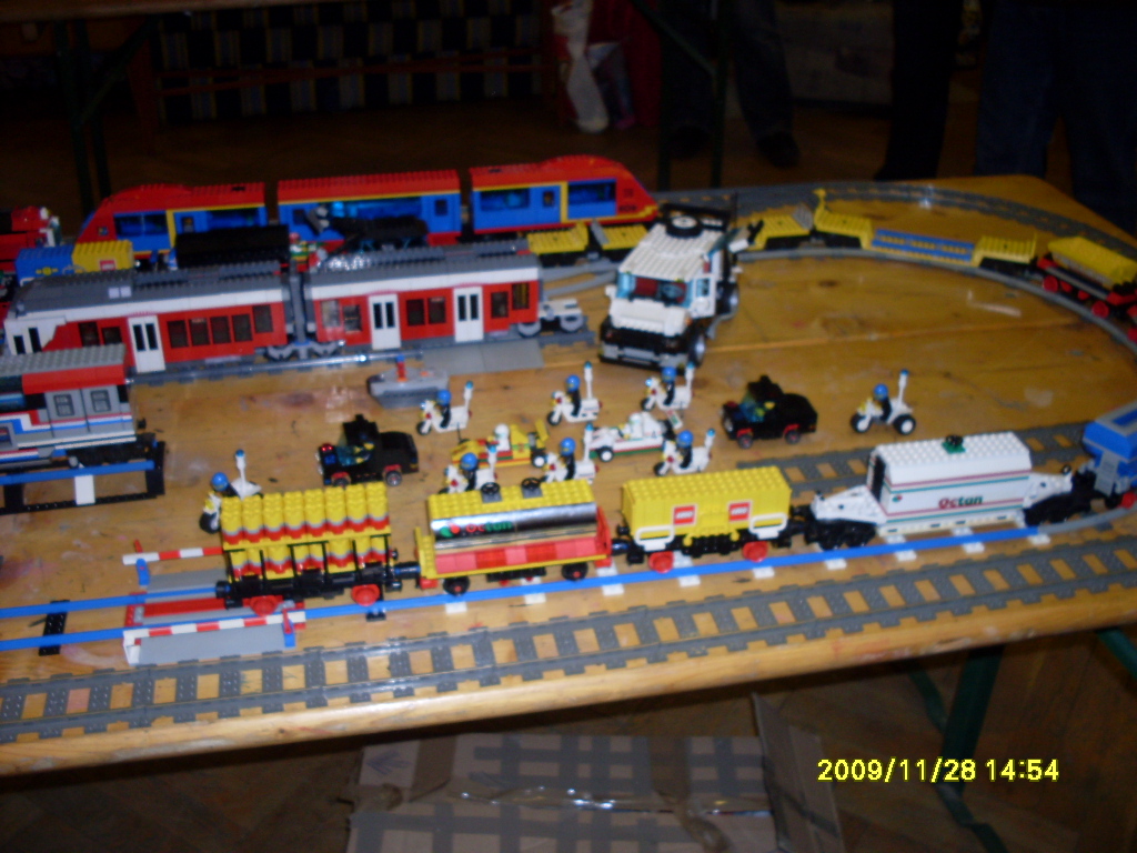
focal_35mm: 38
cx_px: 568
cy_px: 426
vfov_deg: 37.7
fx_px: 1248
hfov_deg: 49.0
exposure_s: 1/45
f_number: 2.8
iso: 100
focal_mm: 6.3
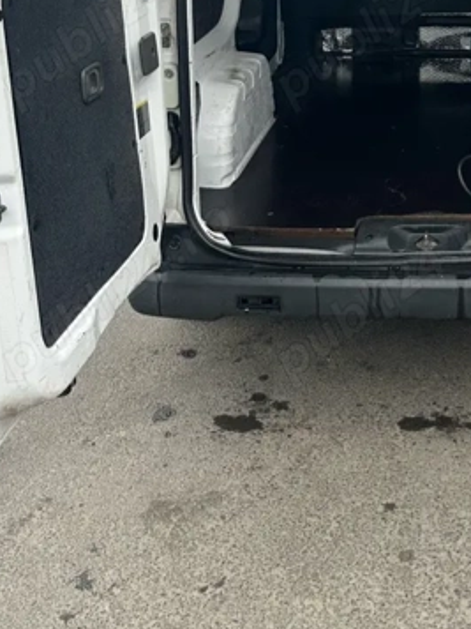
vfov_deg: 33.6
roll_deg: -1.4
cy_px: 58
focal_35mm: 54
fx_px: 980
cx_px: 460
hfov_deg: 25.8
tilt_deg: -12.6
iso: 64
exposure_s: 1/205
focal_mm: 6.86
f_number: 1.78
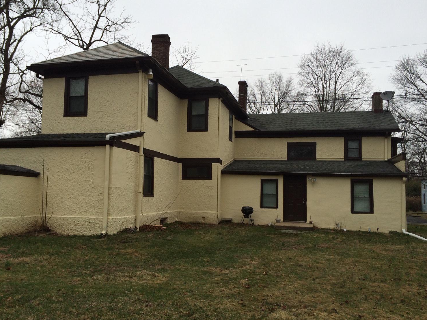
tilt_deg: +2.7
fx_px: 395
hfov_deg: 56.8
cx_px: 201
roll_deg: -0.2
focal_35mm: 32
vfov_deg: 44.1
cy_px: 167
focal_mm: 4.15
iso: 32
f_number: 2.2
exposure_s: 1/805
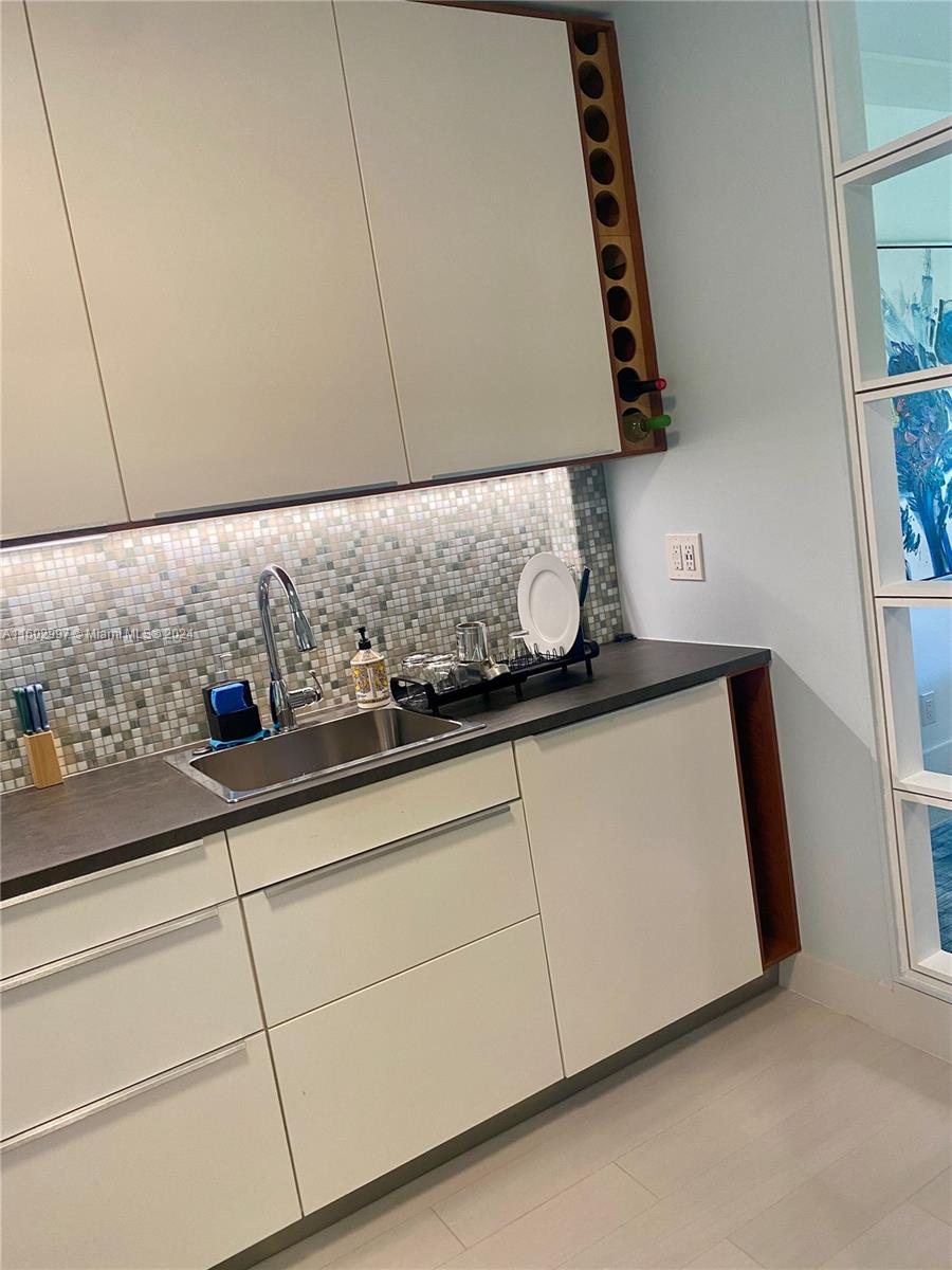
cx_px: 476
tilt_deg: -6.8
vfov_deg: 67.3
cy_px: 635
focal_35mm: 26
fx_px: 953
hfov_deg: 53.1
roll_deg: +8.5
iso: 80
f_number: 1.8
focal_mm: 4.25
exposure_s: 1/60
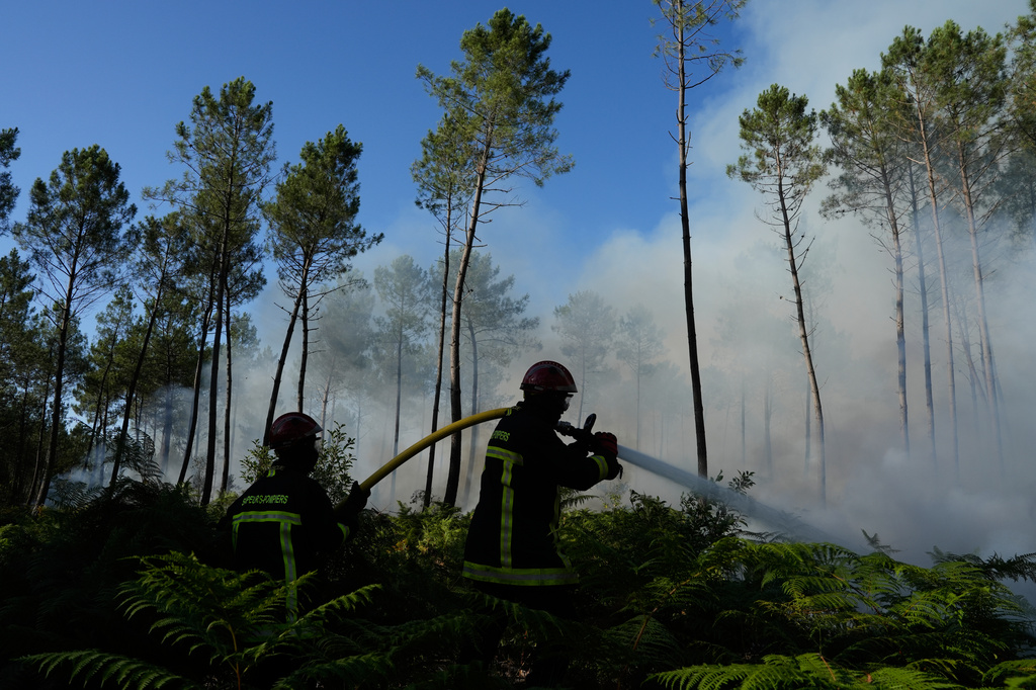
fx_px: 690
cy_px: 345
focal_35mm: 24
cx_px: 518
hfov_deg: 73.8
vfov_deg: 53.1
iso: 400
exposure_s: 1/800
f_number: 10
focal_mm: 24
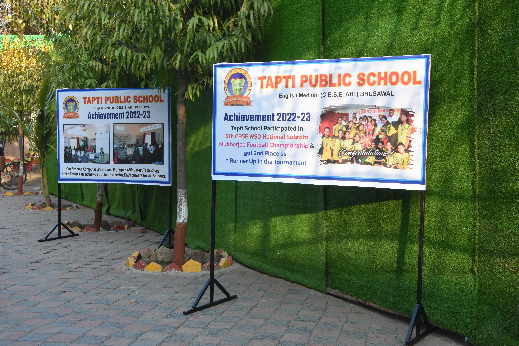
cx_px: 260
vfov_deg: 25.8
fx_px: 757
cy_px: 173
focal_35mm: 52
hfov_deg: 37.9
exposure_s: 1/160
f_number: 8
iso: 800
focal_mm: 35
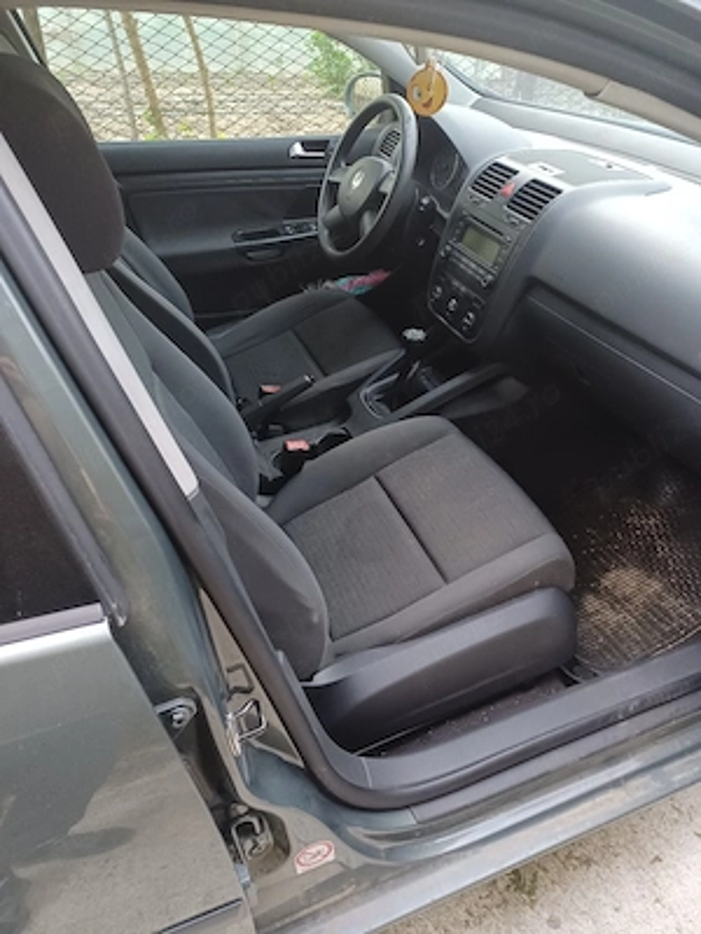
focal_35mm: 25
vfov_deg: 69.4
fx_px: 675
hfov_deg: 54.9
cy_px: 467
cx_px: 350
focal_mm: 4.6
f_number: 1.8
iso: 400
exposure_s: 1/30
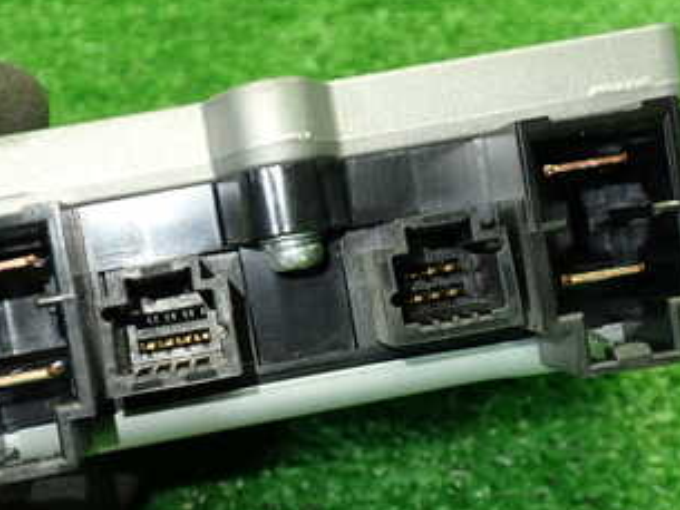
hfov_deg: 30.6
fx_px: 1238
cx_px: 254
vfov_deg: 23.3
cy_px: 274
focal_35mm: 63
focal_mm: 5.79
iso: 200
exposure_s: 1/40
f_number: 2.4
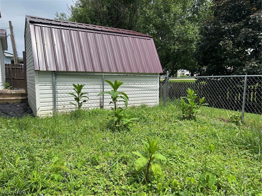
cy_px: 98
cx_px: 131
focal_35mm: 26
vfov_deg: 53.1
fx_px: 197
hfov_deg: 67.3
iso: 50
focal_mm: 5.7
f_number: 1.5
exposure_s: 1/2632
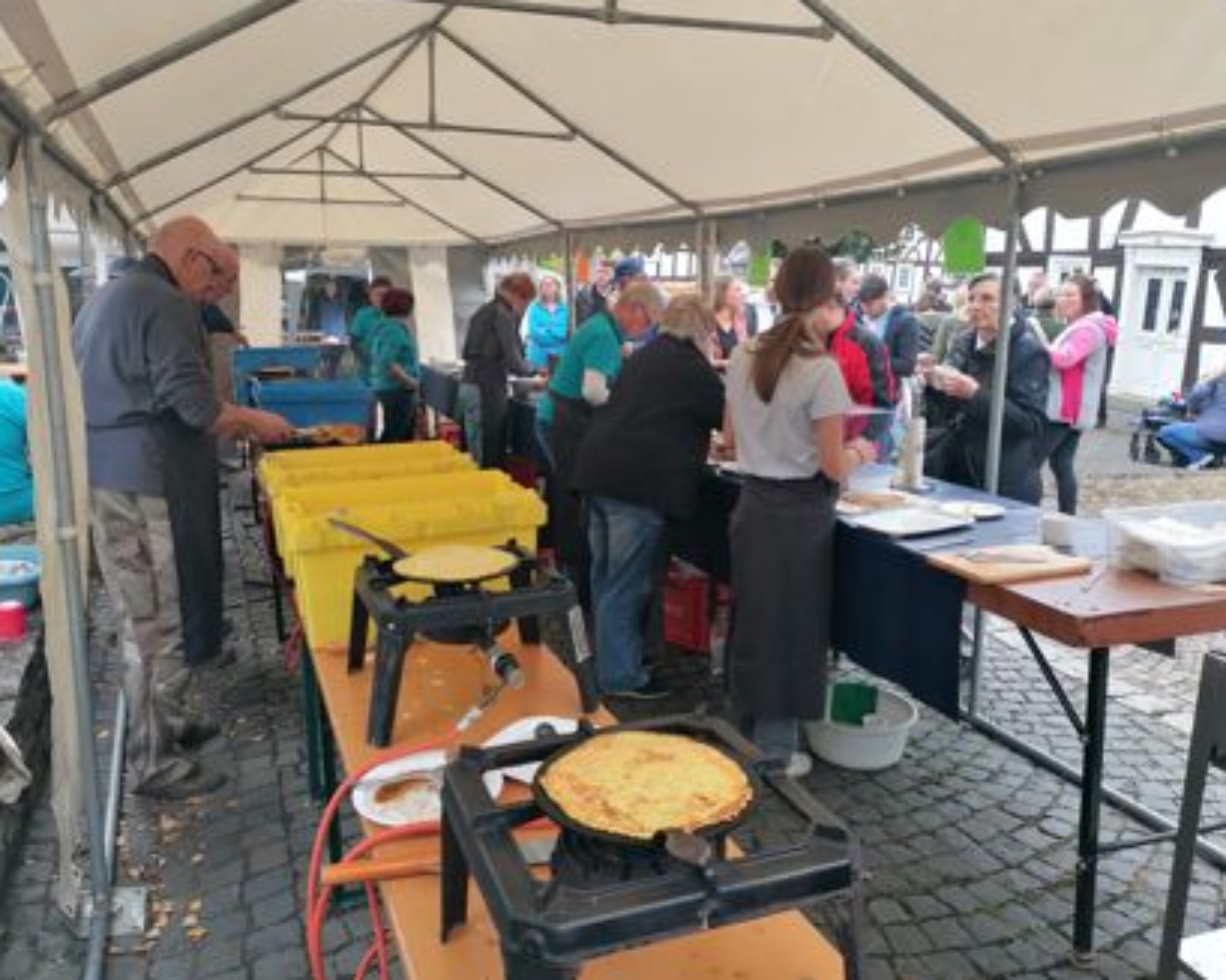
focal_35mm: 29
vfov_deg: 50.0
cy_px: 477
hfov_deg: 60.4
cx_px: 576
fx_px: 1052
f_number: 1.8
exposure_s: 1/261
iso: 50
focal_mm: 4.75
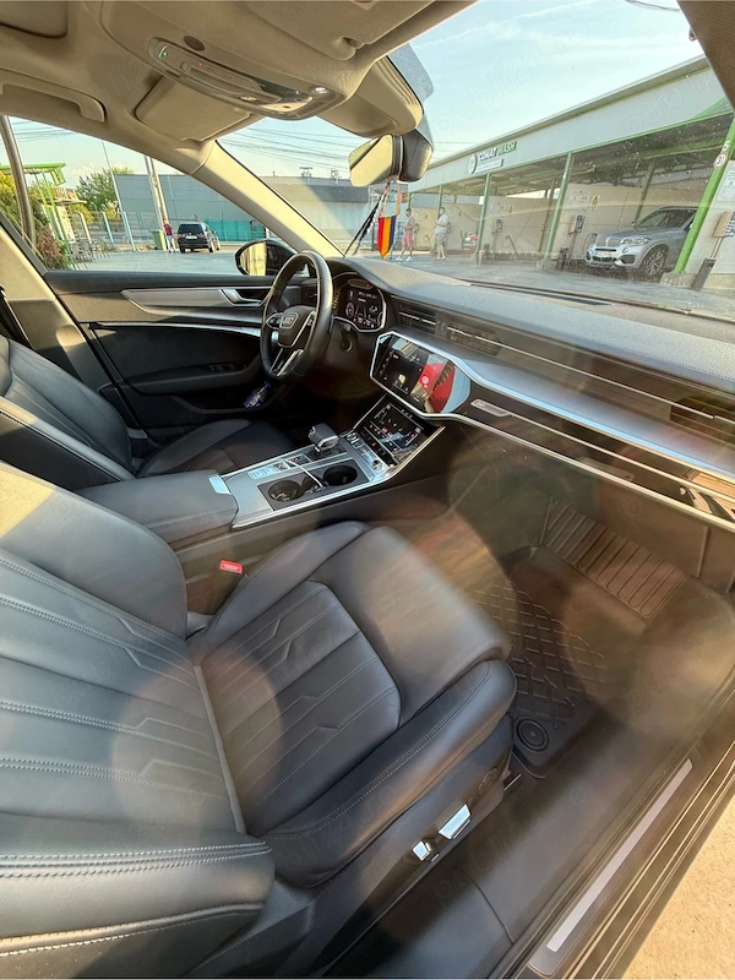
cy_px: 490
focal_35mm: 14
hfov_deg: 85.7
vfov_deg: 102.1
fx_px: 396
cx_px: 368
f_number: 2.2
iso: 160
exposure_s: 1/99
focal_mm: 2.22
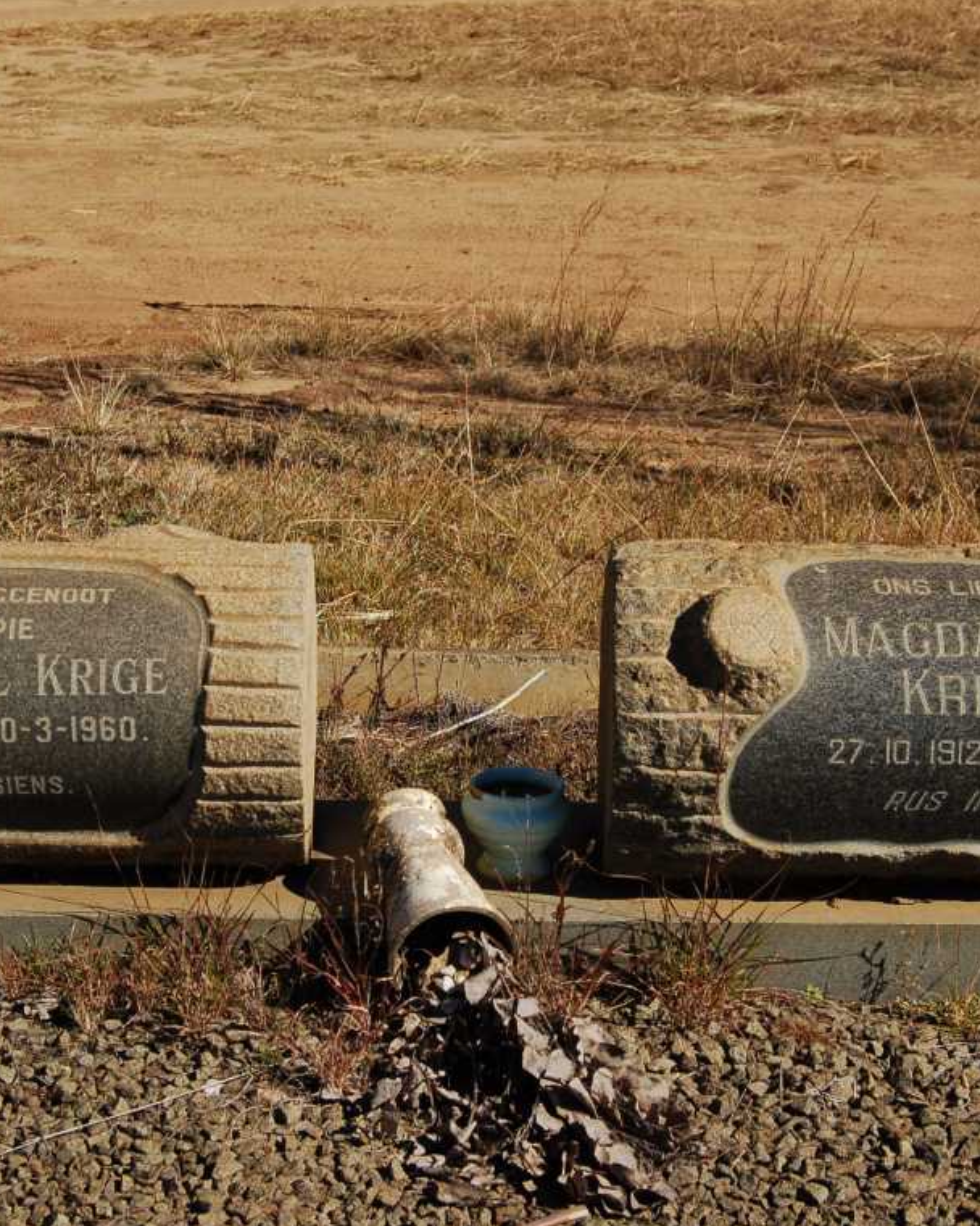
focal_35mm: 71
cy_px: 611
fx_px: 2574
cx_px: 432
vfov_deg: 26.8
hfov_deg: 21.5
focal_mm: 32
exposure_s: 1/640
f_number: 6.3
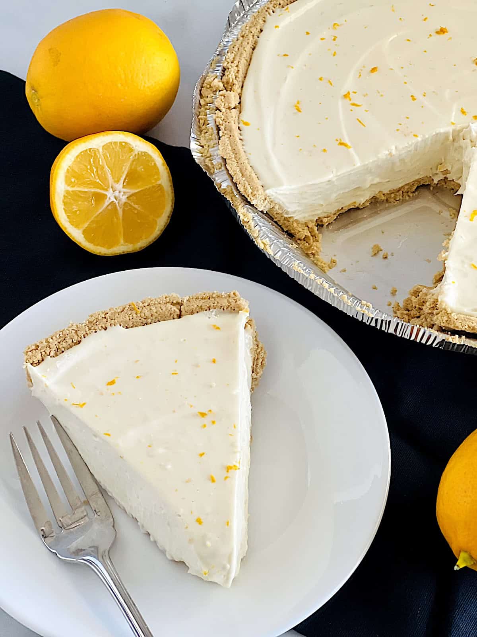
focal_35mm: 77
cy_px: 318
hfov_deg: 19.1
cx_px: 238
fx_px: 1415
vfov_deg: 25.3
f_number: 2.8
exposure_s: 1/40
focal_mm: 9
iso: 320
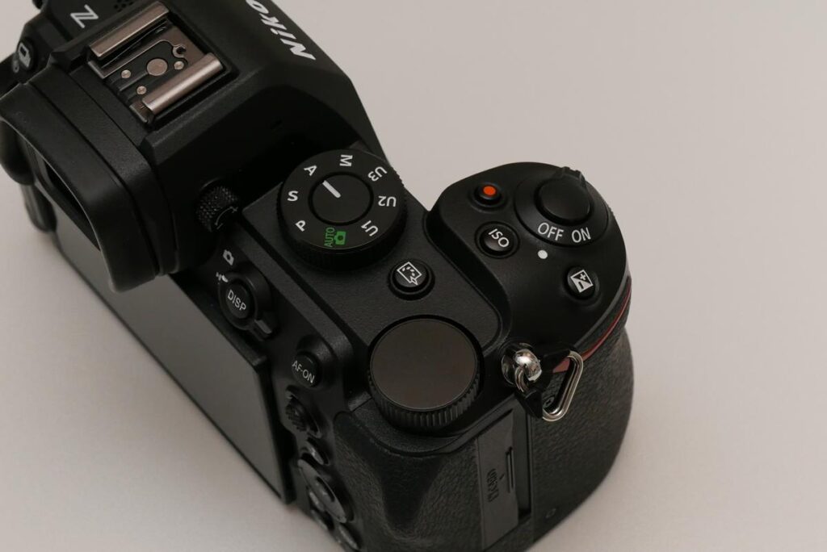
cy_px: 276
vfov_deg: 11.3
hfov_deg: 16.9
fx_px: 2781
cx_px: 414
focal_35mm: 121
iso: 800
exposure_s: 1/60
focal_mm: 34
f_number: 5.6
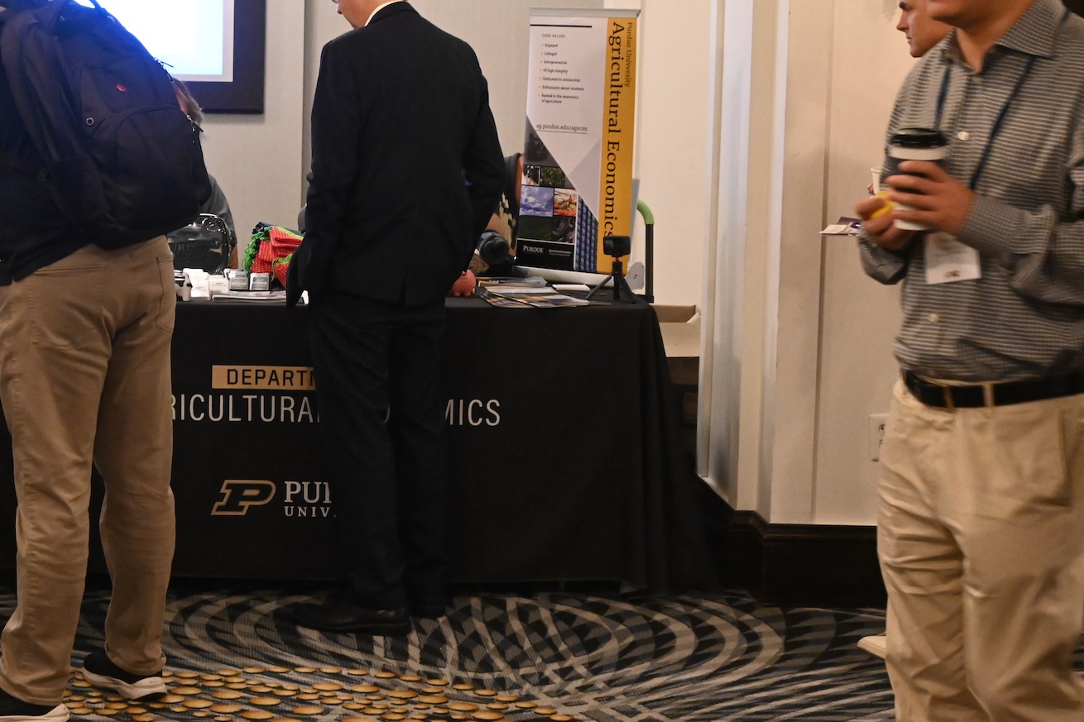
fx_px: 2552
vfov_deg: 16.1
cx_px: 303
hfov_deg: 23.8
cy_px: 263
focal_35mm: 85
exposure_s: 1/60
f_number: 5.3
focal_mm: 37
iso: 5000
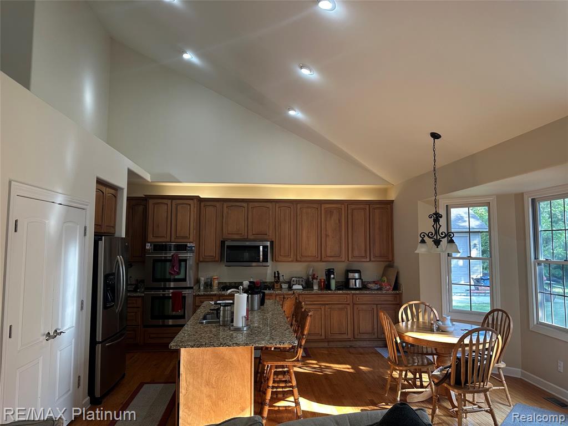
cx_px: 284
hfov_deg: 71.6
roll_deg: -0.5
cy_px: 213
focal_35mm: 24
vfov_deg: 56.8
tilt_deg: +4.2
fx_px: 394
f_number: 1.78
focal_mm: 6.86
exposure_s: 1/120
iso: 160
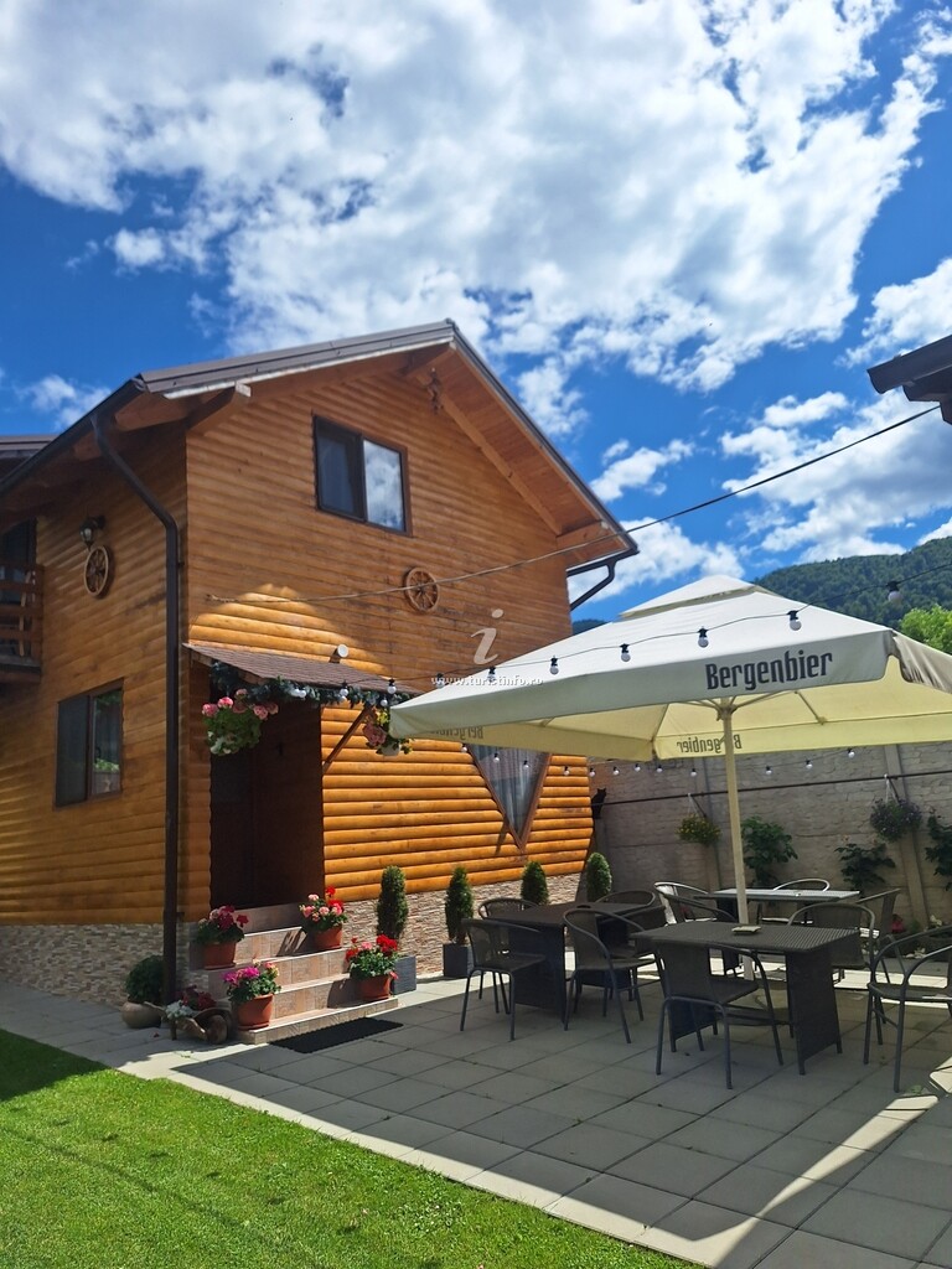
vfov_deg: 73.9
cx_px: 476
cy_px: 634
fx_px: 843
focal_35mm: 23
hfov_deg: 58.9
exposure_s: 1/6061
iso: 40
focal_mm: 5.54
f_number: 1.8
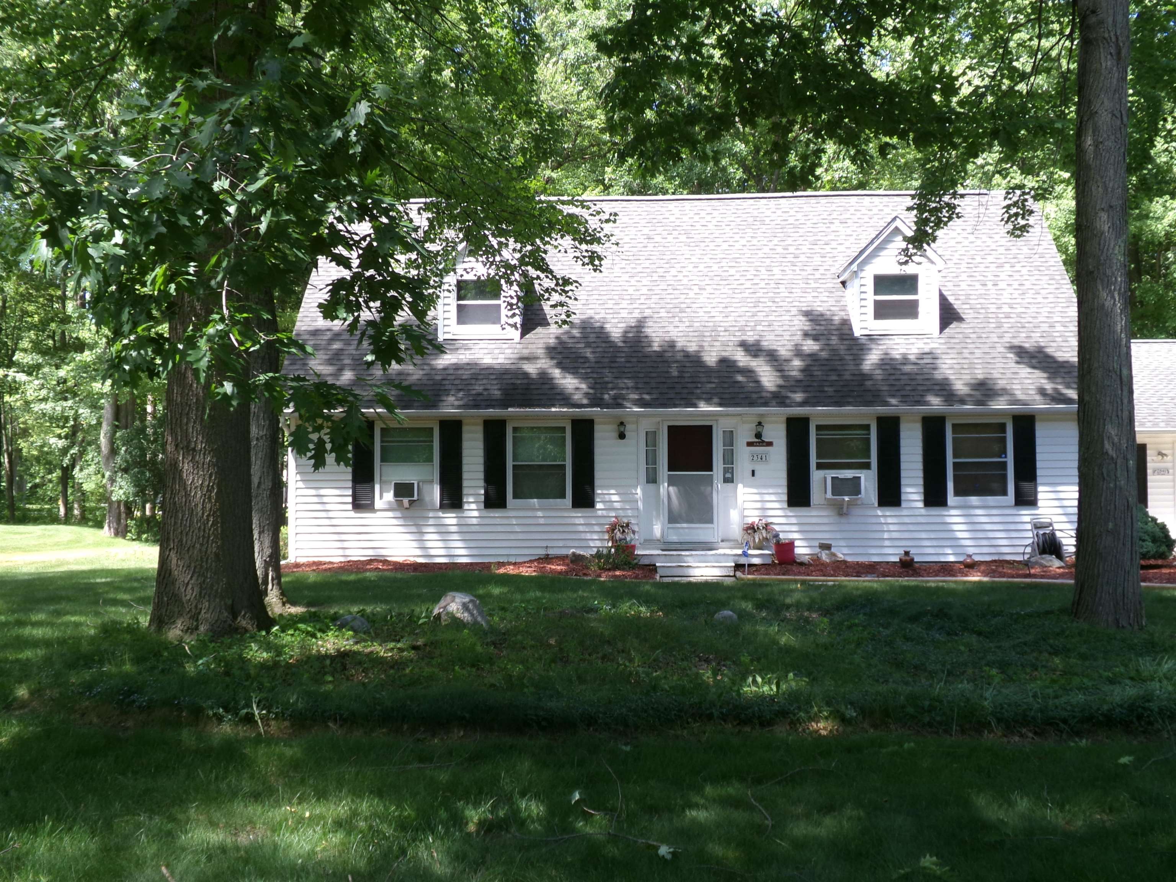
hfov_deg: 50.1
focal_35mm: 37
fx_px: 1257
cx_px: 588
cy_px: 441
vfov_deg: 38.7
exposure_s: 1/100
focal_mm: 6.6
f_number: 4
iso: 100
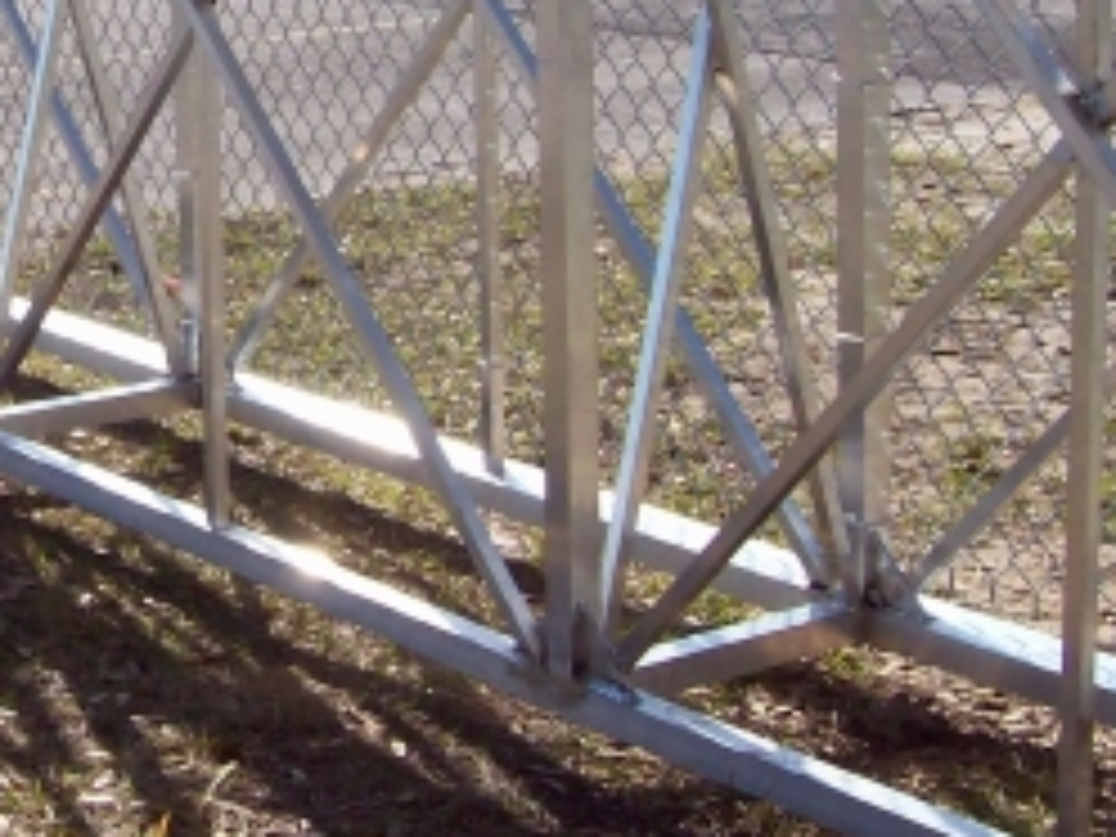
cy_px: 81
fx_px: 2998
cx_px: -99
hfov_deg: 20.2
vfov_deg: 15.7
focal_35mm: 93
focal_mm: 6
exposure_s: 1/666
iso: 80
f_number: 4.8
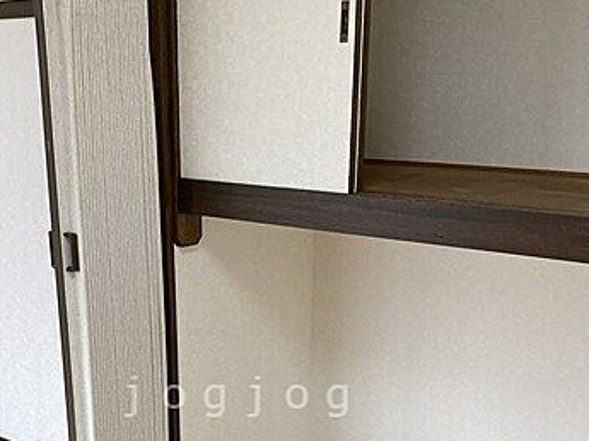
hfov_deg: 36.7
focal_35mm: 52
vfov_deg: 27.0
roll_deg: -1.3
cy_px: 397
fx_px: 884
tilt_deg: -20.0
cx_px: 241
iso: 80
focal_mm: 3.99
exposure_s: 1/78
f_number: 1.8
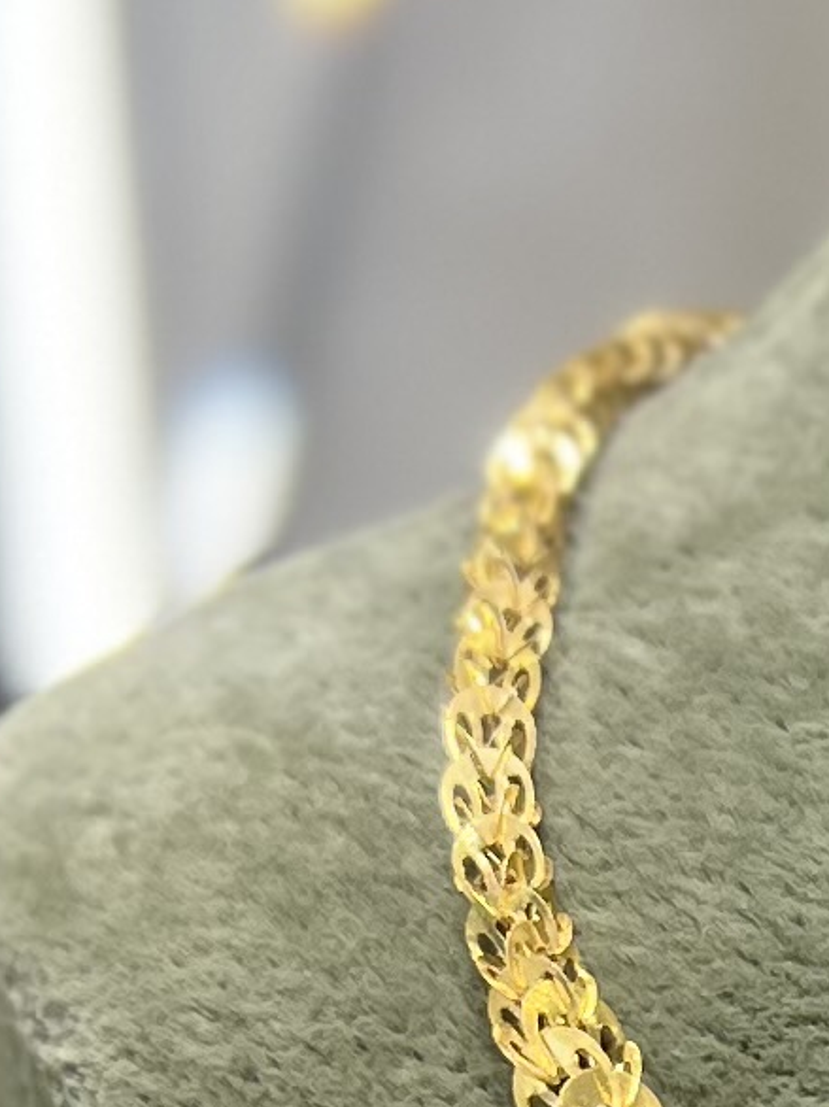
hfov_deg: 7.9
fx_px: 5720
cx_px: 1743
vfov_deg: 10.5
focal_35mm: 179
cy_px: 1872
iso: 32
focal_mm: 5.7
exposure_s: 1/140
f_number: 1.5
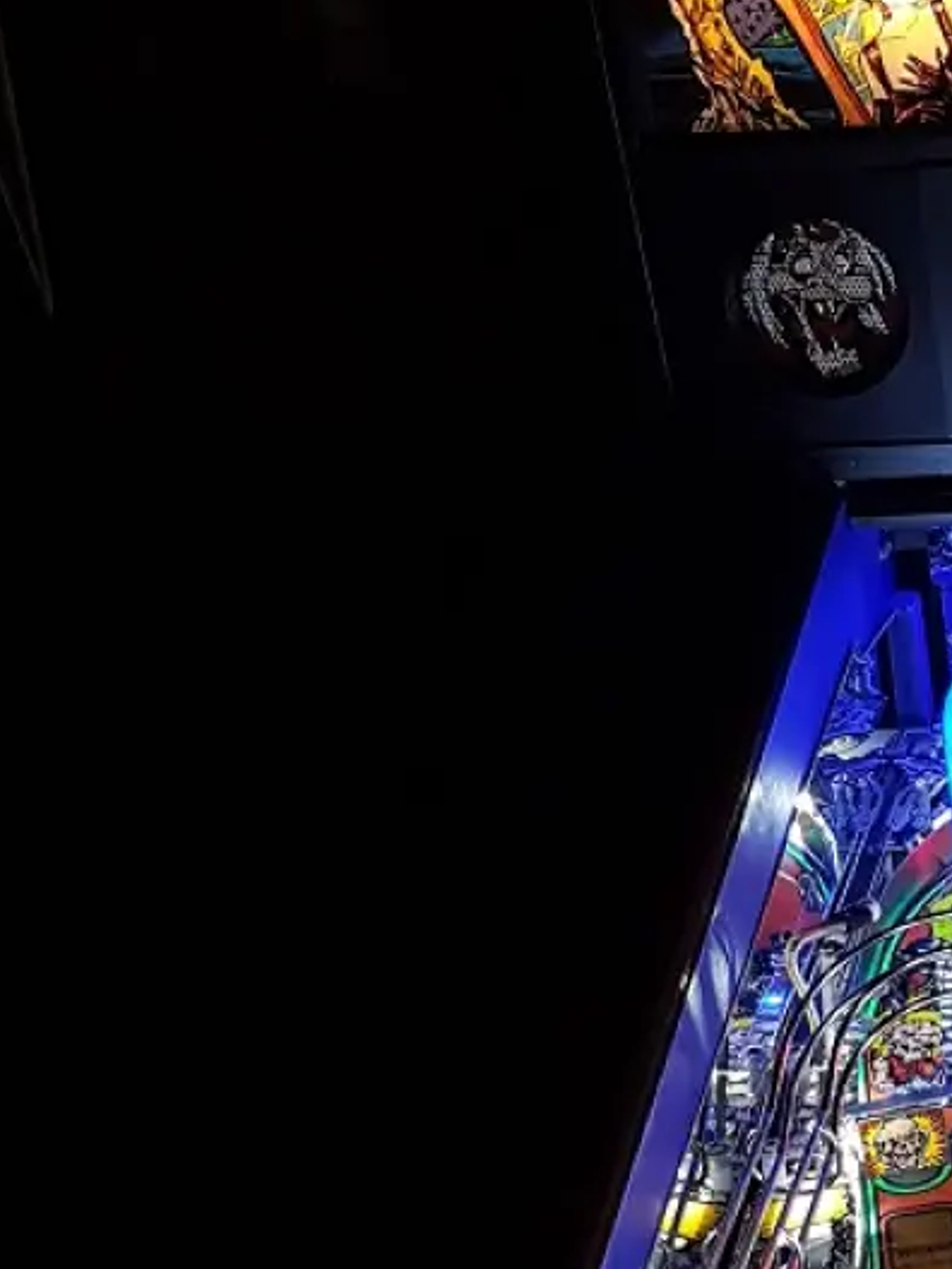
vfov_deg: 23.3
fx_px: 3080
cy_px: 740
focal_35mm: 84
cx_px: 1291
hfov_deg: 16.5
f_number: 1.7
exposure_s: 1/60
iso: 200
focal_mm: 4.2
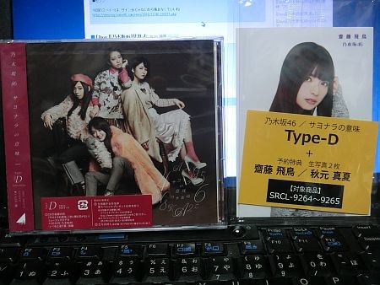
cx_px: 190
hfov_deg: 52.6
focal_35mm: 35
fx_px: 384
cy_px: 142
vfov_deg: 40.7
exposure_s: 1/50
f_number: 3.2
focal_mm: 6.1
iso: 800
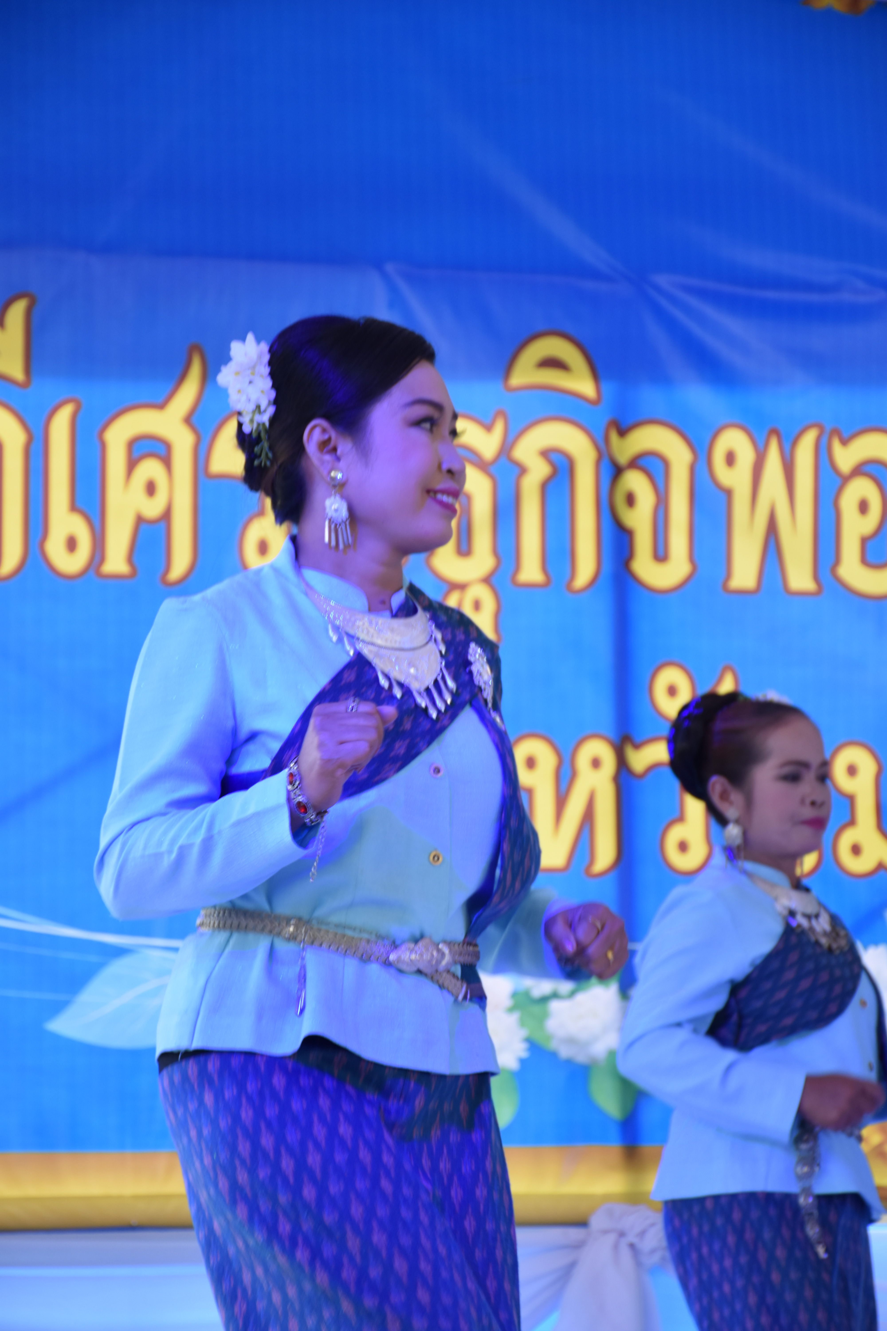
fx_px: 4712
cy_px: 666
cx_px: 444
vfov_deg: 16.1
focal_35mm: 128
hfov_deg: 10.8
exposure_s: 1/125
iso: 400
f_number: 5.3
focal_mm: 85
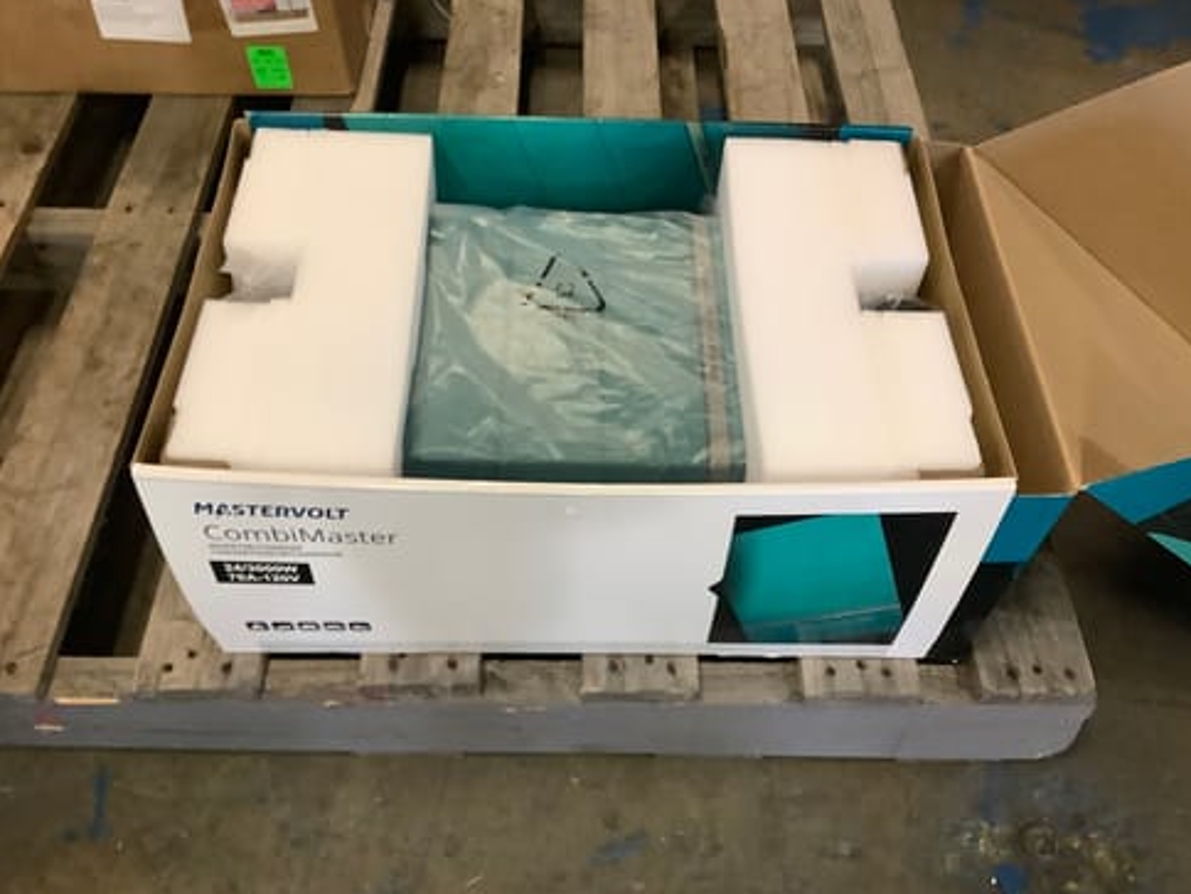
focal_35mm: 32
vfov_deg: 44.2
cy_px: 452
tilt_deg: -51.7
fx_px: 1101
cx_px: 610
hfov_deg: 56.8
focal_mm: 3.3
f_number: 2.4
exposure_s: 1/50
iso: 320
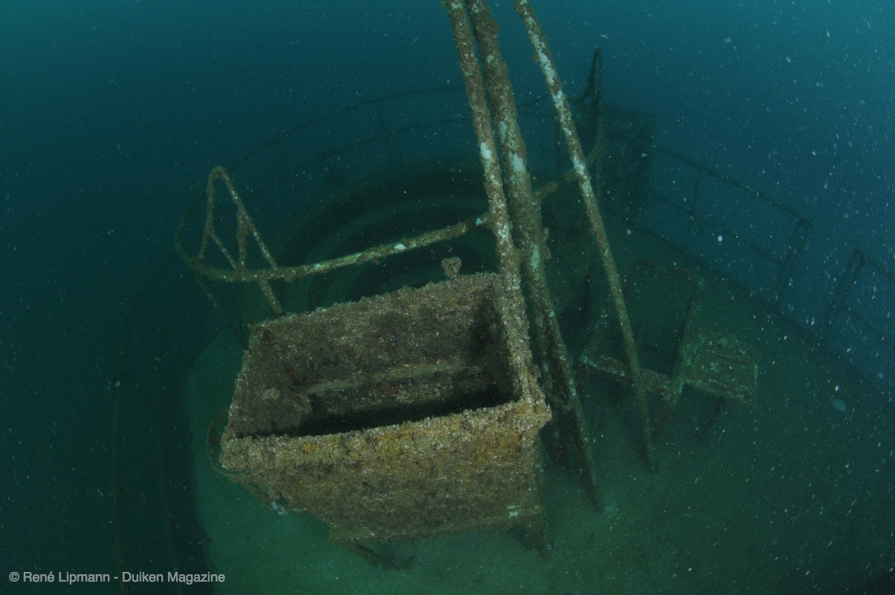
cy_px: 298
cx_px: 448
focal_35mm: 15
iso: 400
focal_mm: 10
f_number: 6.3
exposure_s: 1/320
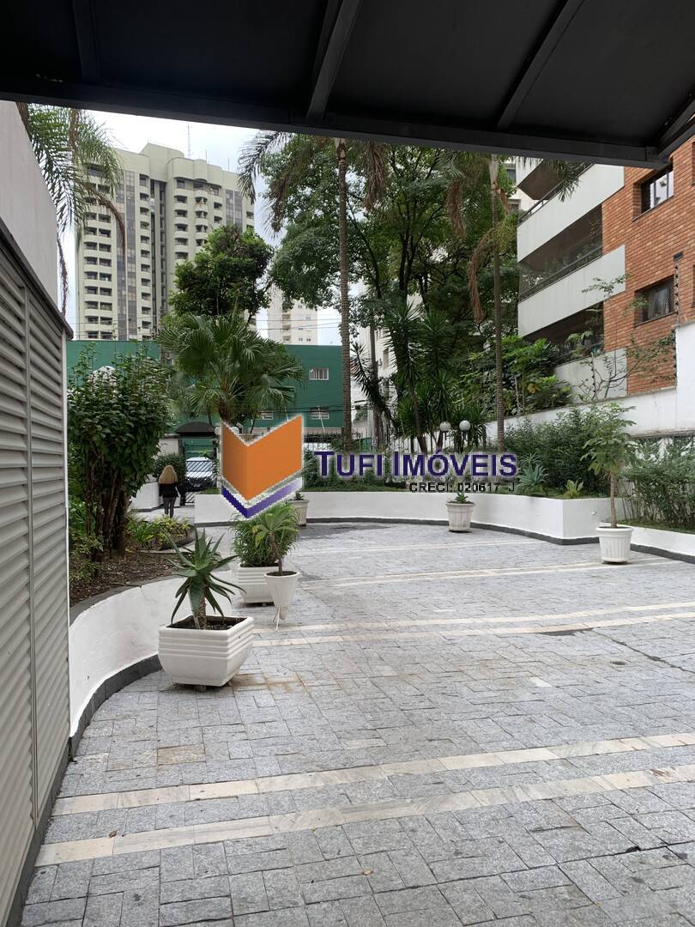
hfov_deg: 53.1
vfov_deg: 67.3
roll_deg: +1.4
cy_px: 464
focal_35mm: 26
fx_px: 696
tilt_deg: +0.4
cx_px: 348
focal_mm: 4.25
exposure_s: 1/135
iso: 25
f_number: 1.8
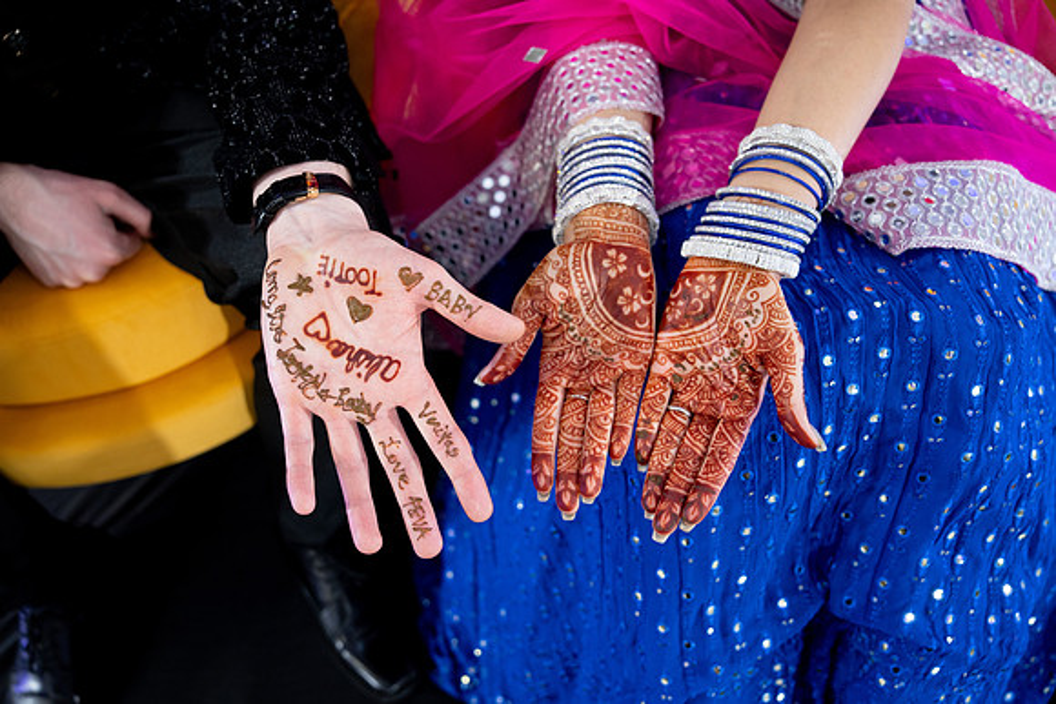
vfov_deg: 53.2
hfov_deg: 73.7
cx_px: 528
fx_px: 704
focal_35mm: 24
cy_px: 352
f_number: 2.8
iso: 1250
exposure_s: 1/125
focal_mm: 24
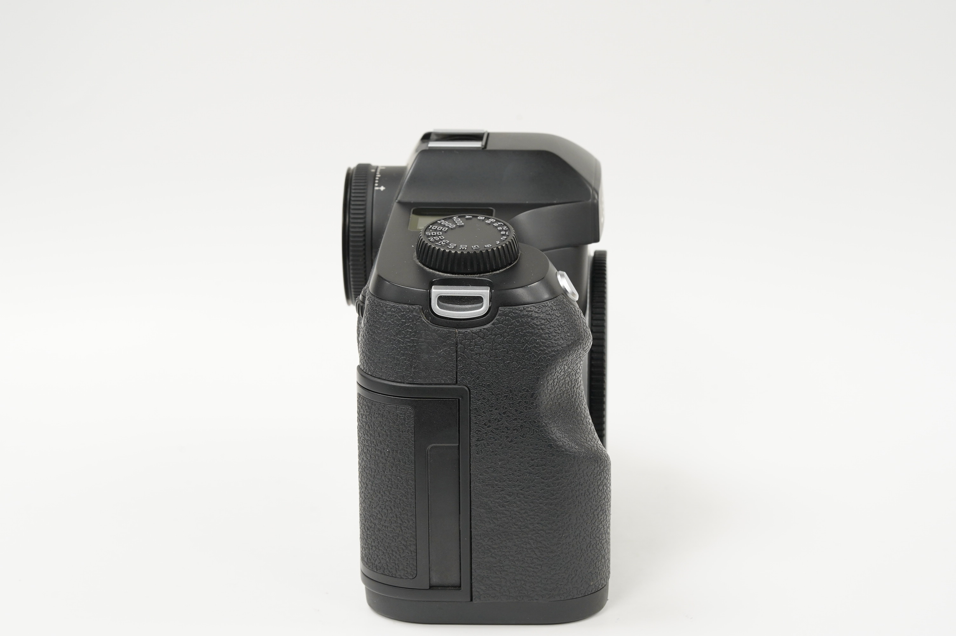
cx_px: 478
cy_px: 318
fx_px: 2388
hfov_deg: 22.6
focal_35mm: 90
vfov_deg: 15.2
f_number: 11
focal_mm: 90
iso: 1000
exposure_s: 1/10
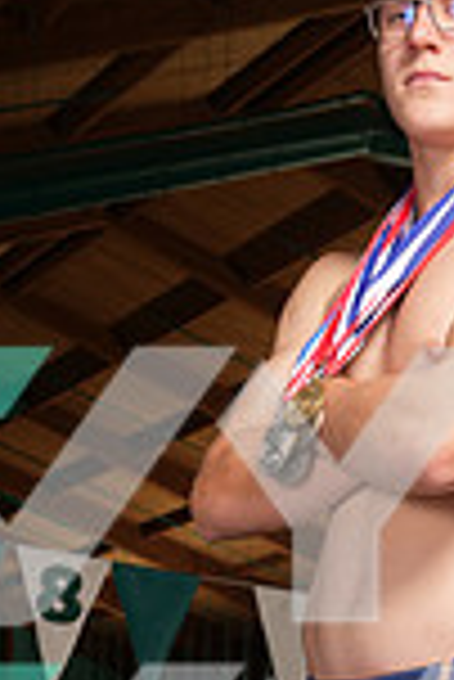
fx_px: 2472
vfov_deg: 15.1
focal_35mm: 131
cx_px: 454
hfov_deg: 10.4
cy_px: 806
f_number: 5.6
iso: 250
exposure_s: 1/160
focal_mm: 44
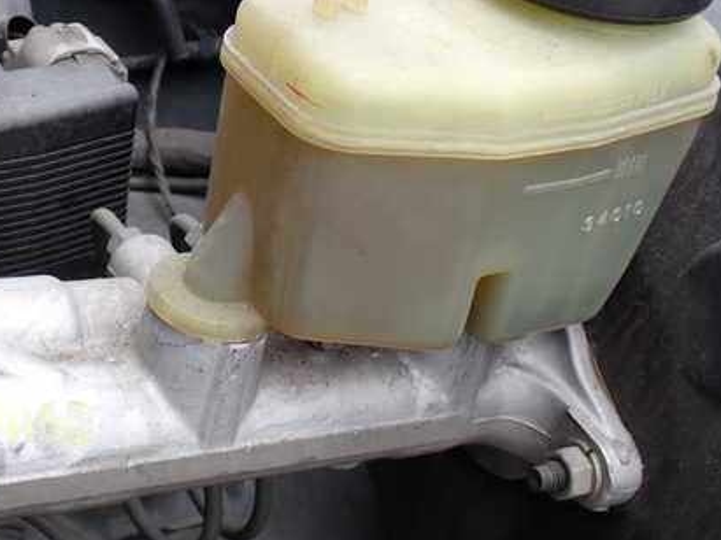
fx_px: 1520
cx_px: 277
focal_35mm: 73
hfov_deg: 26.6
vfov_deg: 20.1
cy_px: 223
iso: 100
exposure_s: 1/200
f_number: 4.5
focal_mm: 9.01
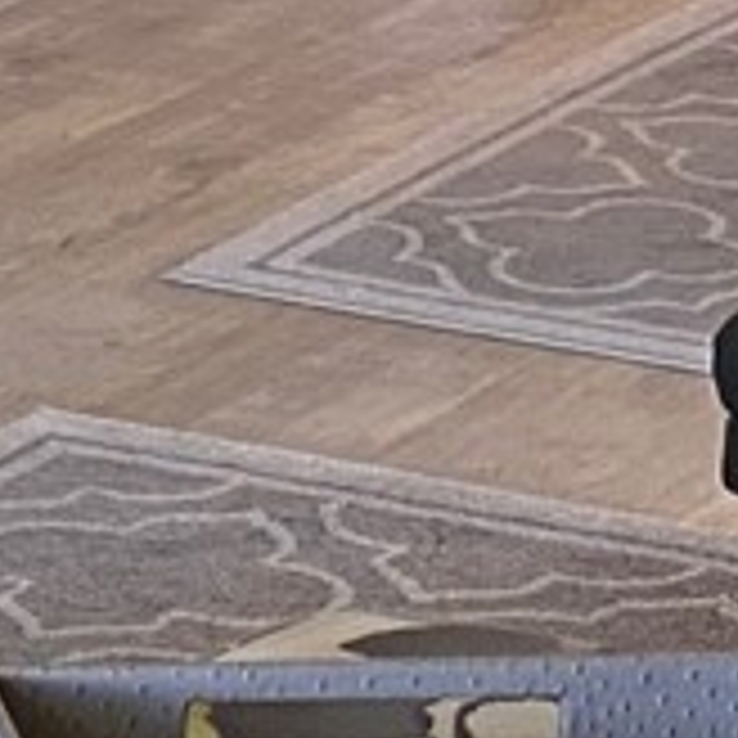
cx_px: 320
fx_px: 5403
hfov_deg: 7.8
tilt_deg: -4.4
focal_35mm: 224
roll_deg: -0.9
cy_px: -765
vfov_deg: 7.5
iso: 100
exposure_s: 1/60
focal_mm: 4.25
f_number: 1.8
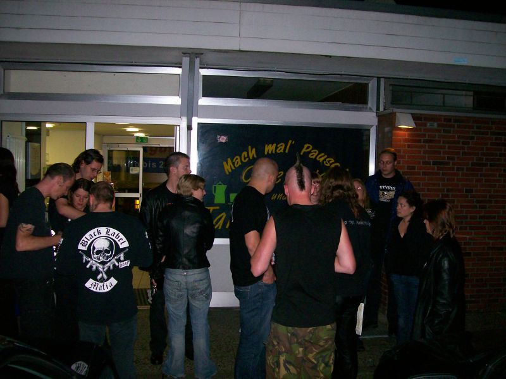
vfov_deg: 39.6
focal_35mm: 36
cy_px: 190
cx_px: 253
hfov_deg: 51.4
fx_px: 526
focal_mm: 6
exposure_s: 1/64
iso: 140
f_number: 2.7
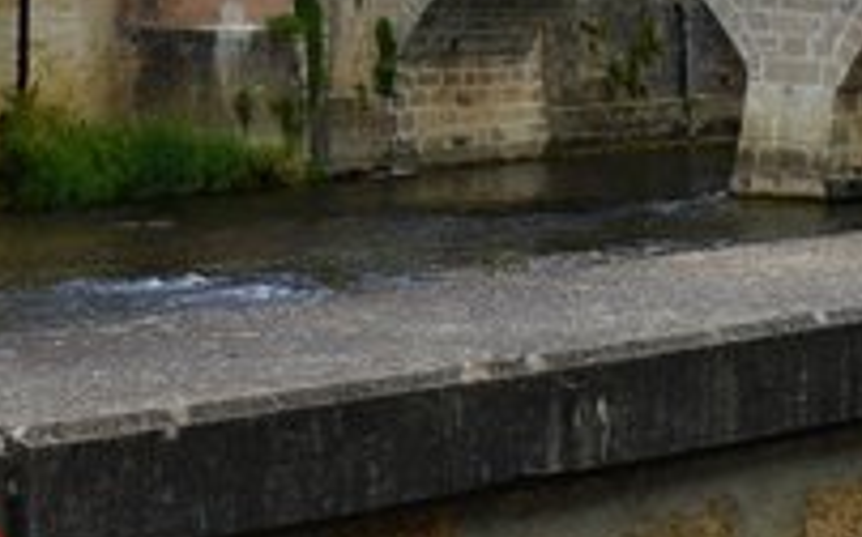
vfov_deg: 8.0
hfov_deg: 13.3
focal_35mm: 157
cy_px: -460
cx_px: 640
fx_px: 3686
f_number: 4
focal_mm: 26
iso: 320
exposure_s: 1/640
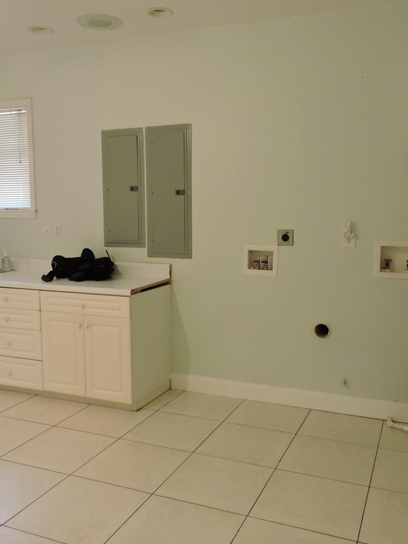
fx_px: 519
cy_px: 274
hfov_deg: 42.9
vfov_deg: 55.4
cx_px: 206
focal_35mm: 33
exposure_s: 1/25
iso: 400
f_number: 3.3
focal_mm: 4.3
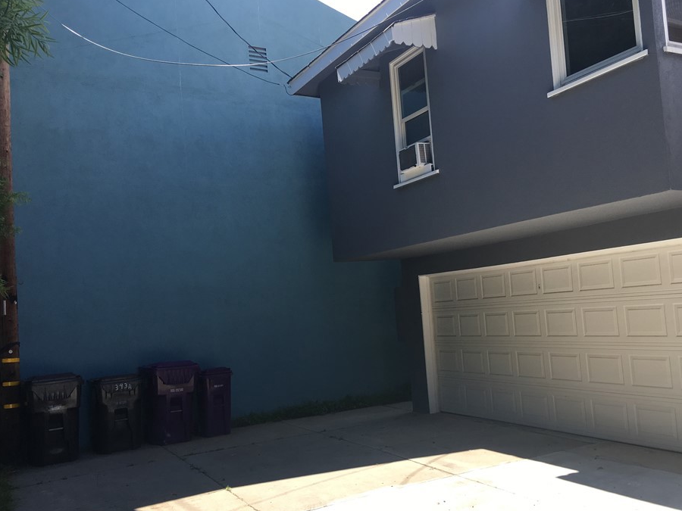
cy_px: 275
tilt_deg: +3.9
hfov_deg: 55.2
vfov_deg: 42.9
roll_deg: +3.8
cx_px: 383
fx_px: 650
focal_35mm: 33
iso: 25
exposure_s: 1/591
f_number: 2.2
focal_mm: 4.15
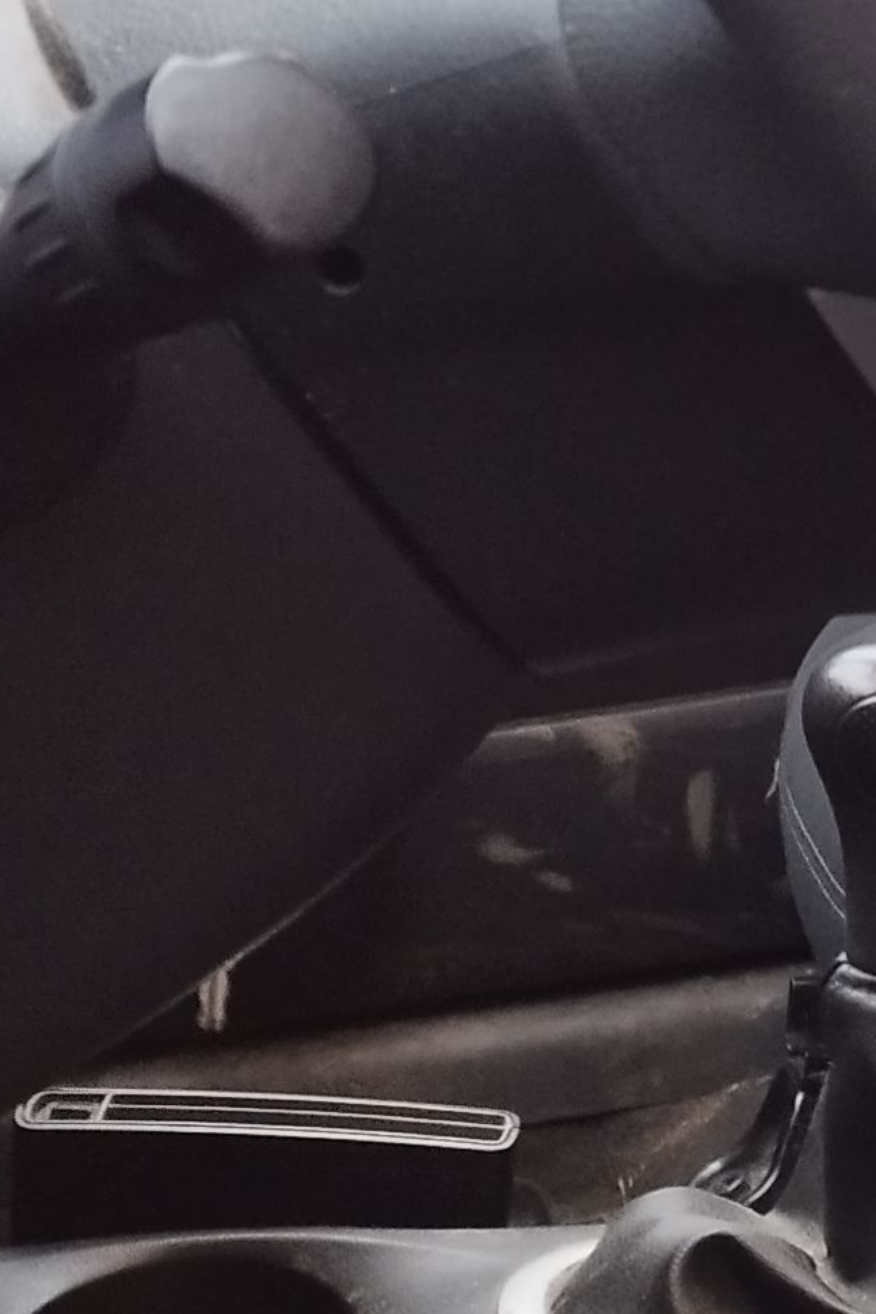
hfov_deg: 11.1
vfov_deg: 19.8
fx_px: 3759
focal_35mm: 103
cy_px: 511
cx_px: 2133
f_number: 1.89
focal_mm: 5.89
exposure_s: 1/20
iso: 550
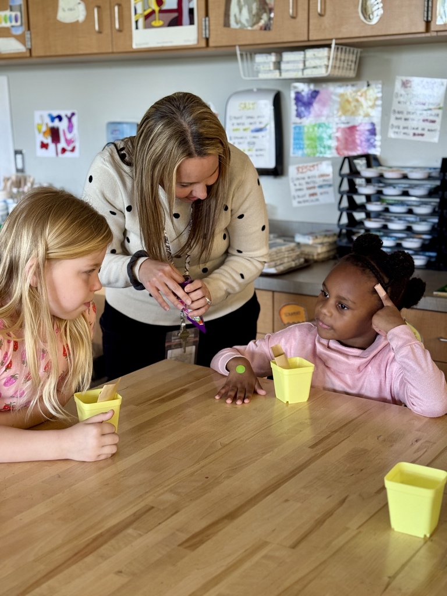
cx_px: 224
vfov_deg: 39.7
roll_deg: +0.9
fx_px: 826
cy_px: 298
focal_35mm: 48
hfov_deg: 30.3
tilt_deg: -11.3
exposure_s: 1/60
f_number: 1.78
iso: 250
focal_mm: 6.76
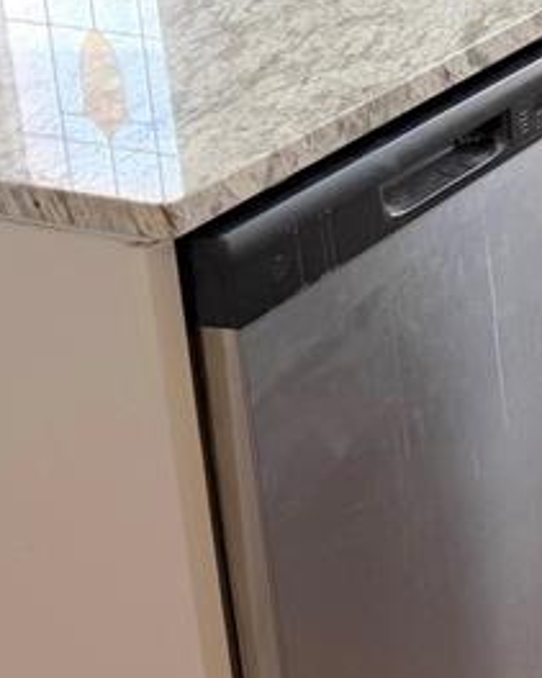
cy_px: 28
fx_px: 1826
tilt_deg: -17.0
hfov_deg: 15.2
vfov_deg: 20.5
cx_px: 896
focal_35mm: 91
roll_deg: +1.0
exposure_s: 1/183
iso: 80
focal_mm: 6.76
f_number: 1.78
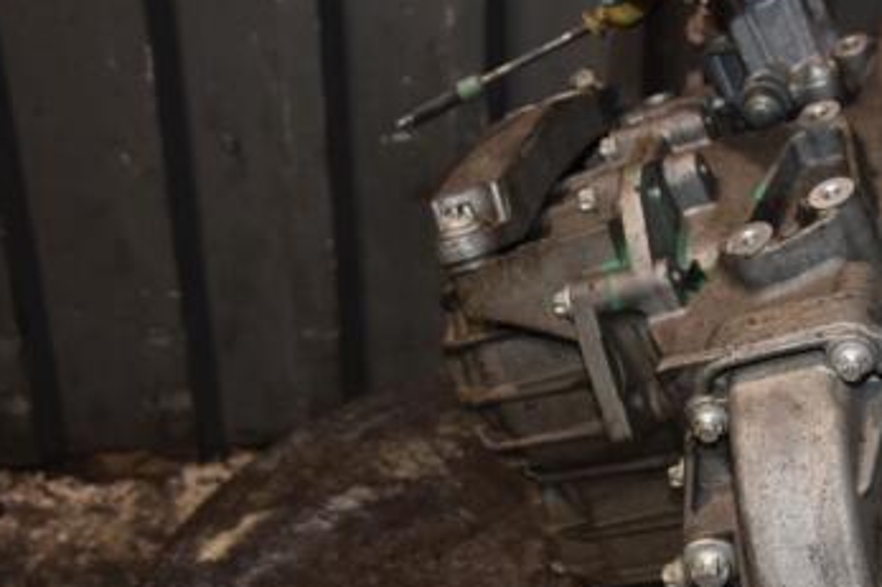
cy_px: 401
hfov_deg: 30.4
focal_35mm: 65
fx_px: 1588
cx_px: 694
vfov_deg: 20.9
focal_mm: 25
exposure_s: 1/100
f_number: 4
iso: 800
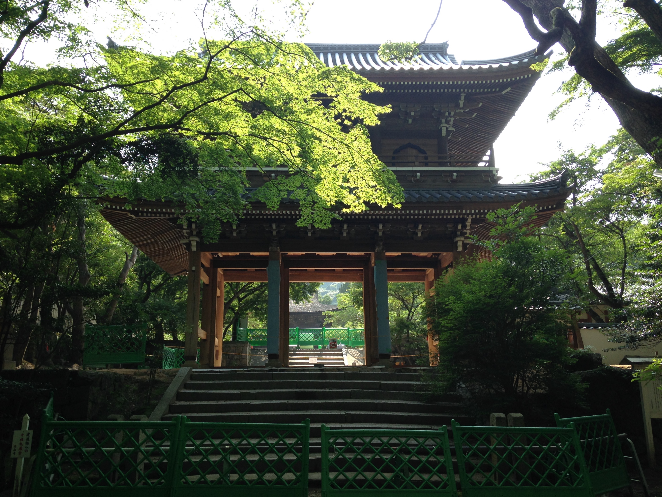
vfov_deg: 42.9
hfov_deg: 55.4
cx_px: 331
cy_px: 248
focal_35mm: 33
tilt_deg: +15.1
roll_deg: -1.9
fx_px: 631
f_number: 2.4
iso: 50
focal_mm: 4.12
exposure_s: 1/282
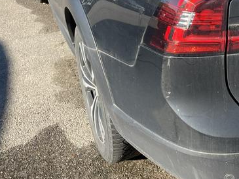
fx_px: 394
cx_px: 249
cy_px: -9
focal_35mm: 57
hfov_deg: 30.8
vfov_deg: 24.3
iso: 32
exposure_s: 1/707
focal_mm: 4.2
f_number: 1.6
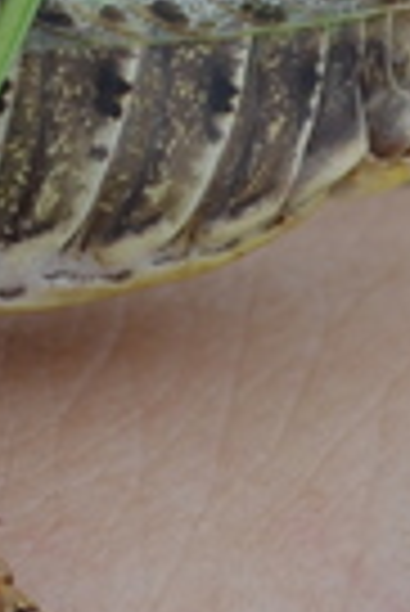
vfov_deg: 3.5
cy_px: 9
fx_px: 9943
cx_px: -239
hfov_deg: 2.4
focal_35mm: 584
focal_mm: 55
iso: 100
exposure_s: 1/200
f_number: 8
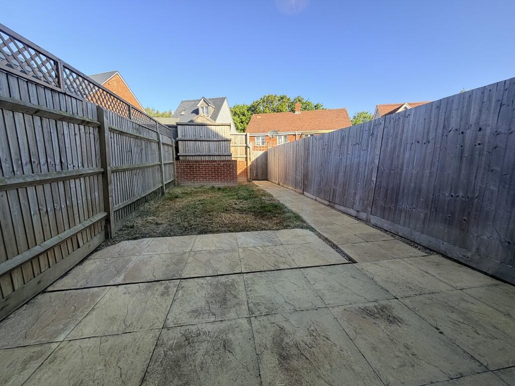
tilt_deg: -7.7
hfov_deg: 102.1
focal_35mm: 14
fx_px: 208
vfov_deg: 85.7
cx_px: 258
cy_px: 193
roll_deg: +0.2
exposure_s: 1/465
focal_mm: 2.22
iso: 64
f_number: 2.2
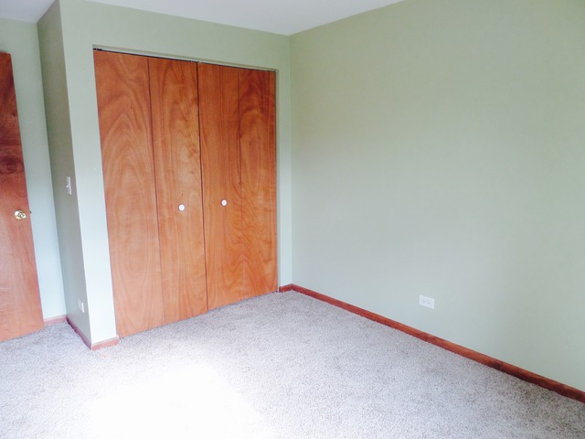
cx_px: 292
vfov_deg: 56.8
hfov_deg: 71.6
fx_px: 406
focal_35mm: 24
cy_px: 220
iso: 200
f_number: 3.2
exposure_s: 1/30
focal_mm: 4
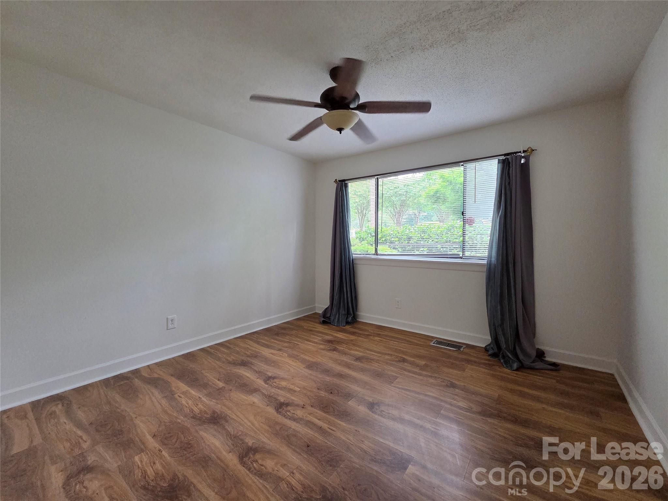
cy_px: 250
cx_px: 334
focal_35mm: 13
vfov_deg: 89.9
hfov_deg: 106.2
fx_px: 251
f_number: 2.2
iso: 500
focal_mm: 2.2
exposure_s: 1/100
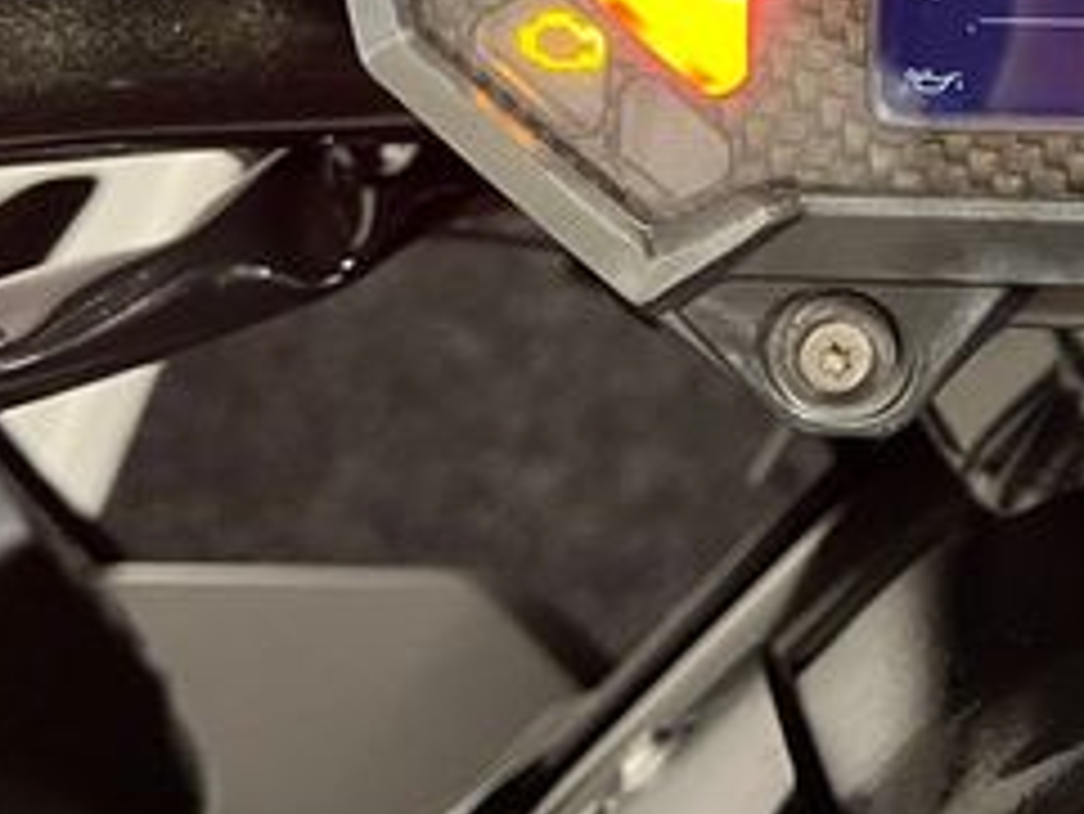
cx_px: 1268
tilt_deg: -47.5
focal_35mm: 69
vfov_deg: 19.8
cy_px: -216
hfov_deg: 25.5
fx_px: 2162
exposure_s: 1/50
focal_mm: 5.1
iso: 400
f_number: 1.6
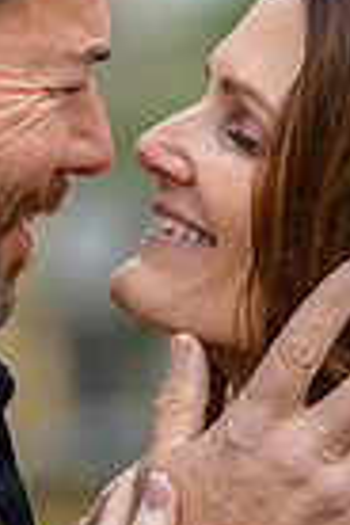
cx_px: 194
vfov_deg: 3.2
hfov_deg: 2.1
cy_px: 555
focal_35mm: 653
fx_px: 9522
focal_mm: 200
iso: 800
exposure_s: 1/640
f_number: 4
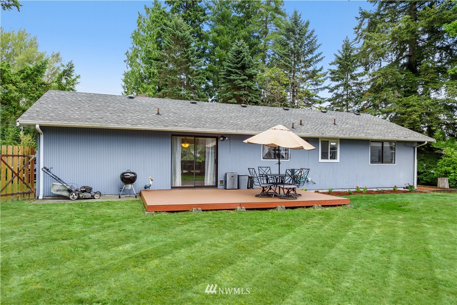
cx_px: 228
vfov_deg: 53.2
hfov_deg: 73.7
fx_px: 305
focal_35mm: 24
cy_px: 152
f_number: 8
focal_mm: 24
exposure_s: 1/100
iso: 200
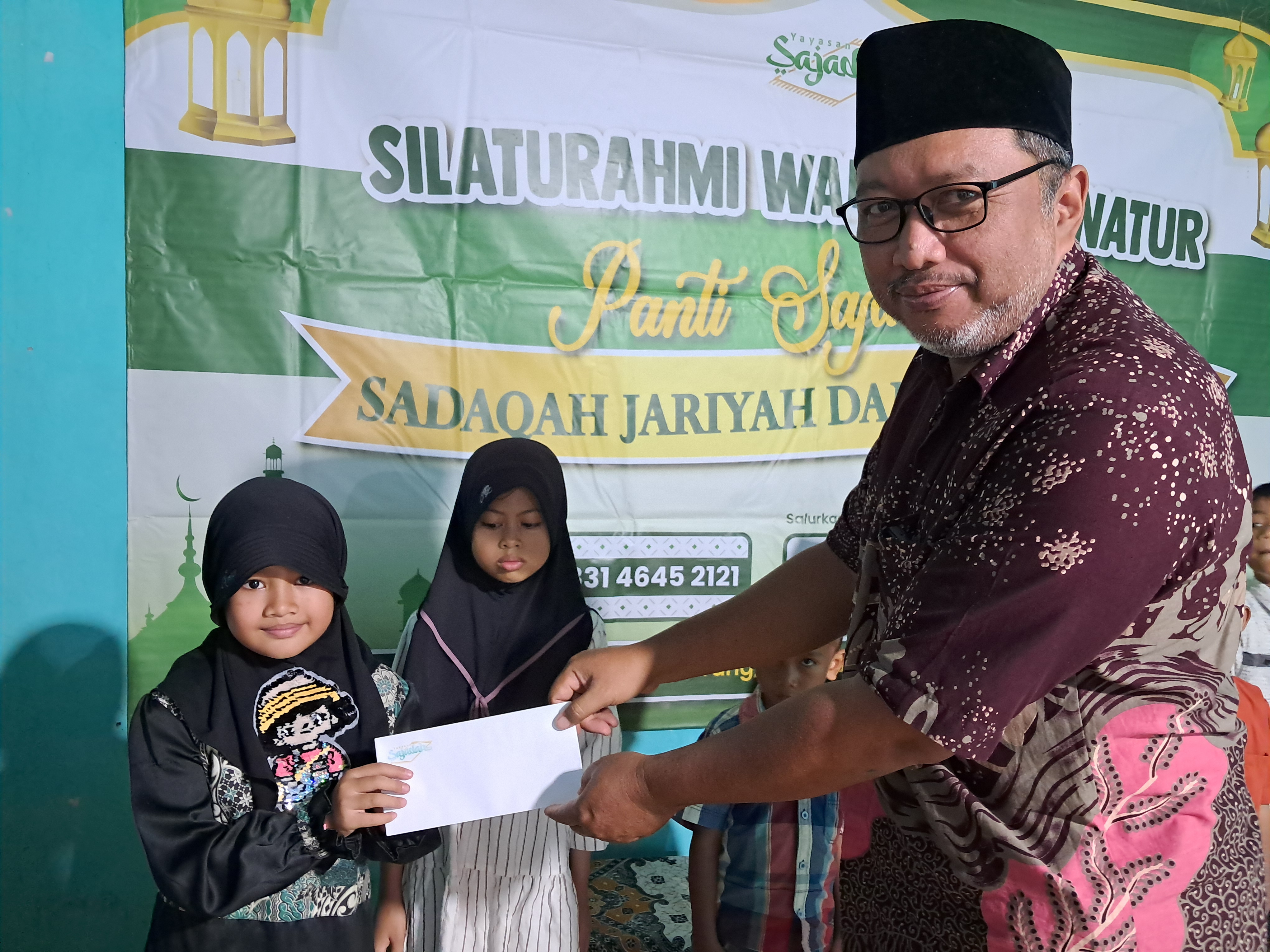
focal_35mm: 27
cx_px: 635
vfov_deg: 51.4
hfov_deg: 65.3
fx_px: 991
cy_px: 476
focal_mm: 4
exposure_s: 1/25
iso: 1000
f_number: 1.8
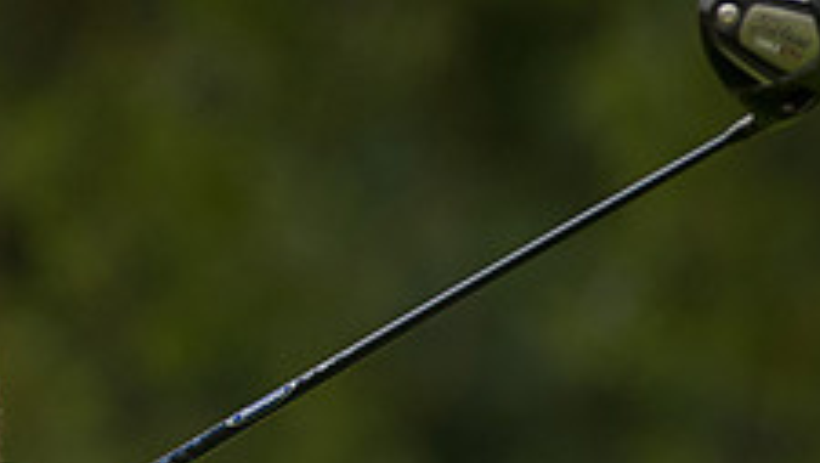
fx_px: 23937
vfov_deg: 1.1
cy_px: 130
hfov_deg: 2.0
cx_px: -268
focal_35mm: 1100
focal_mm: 300
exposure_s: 1/2500
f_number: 4
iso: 800
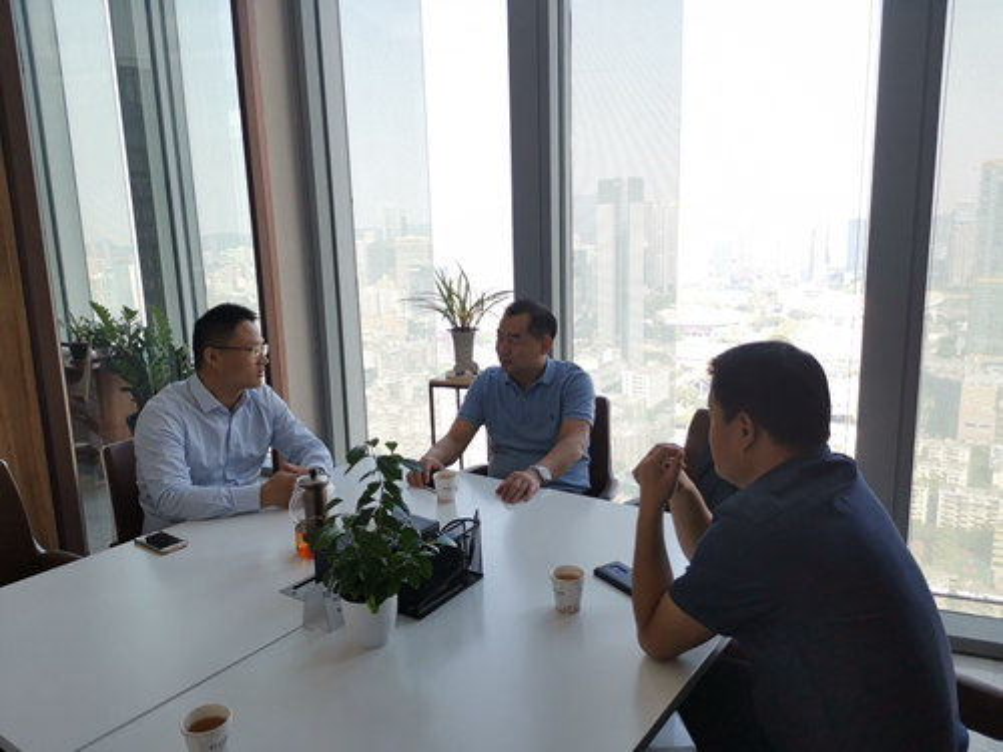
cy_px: 376
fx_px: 782
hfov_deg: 65.3
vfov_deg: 51.4
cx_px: 502
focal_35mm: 27
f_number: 1.8
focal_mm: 4.75
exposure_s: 1/206
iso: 50
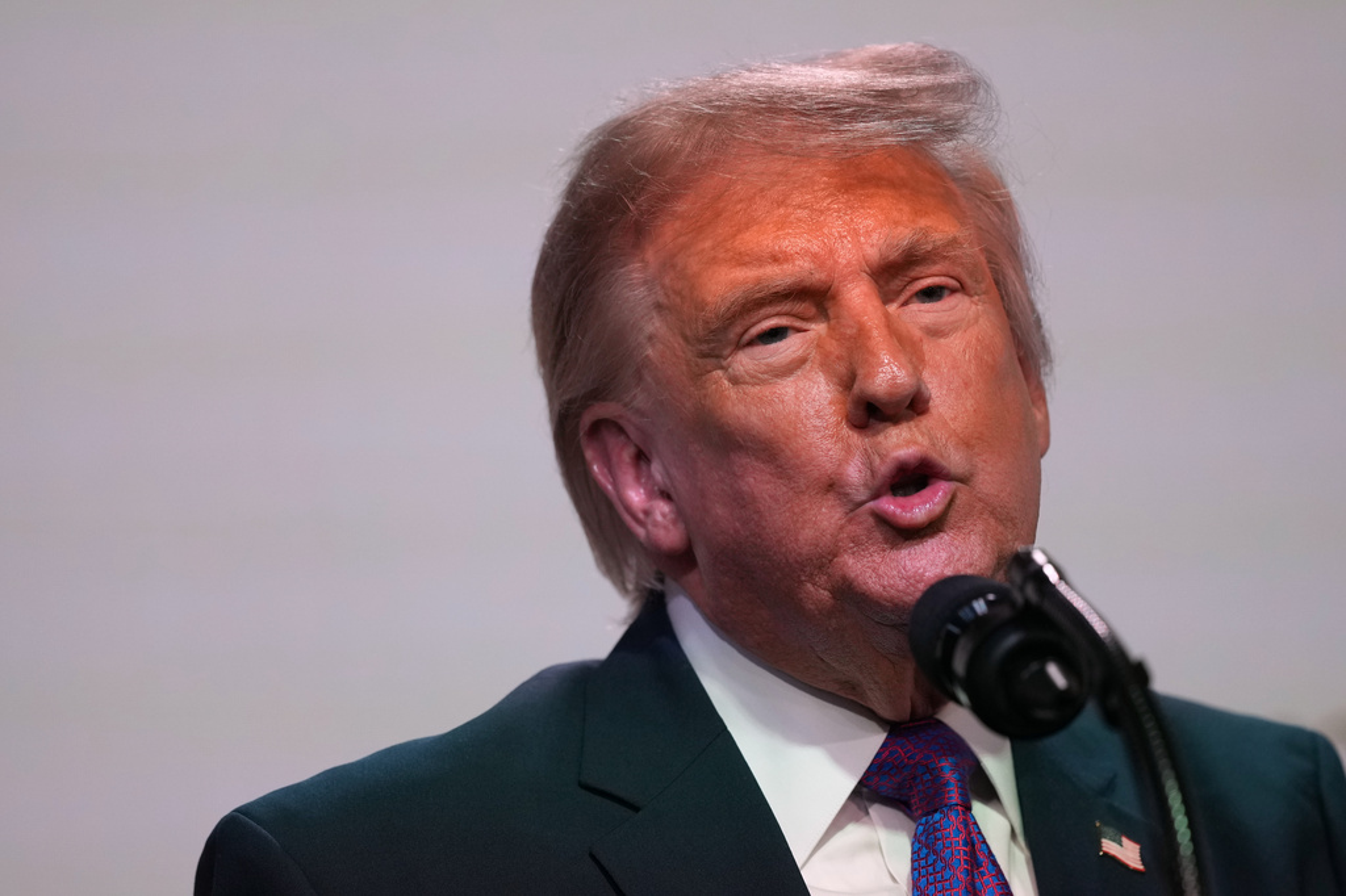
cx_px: 673
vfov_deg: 3.1
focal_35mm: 450
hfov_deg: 4.6
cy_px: 448
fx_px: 16819
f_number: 2.8
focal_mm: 300
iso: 1250
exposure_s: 1/250
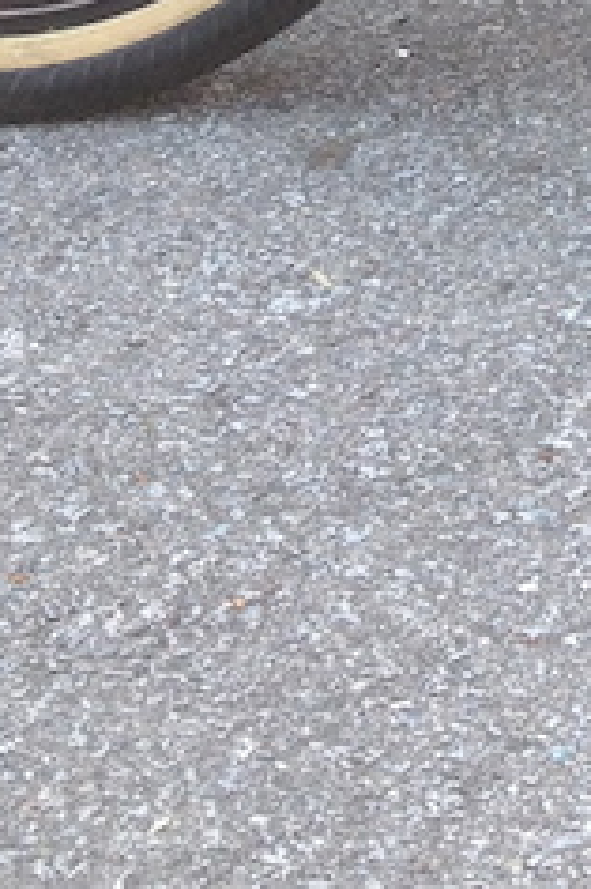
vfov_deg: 12.1
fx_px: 3896
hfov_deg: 8.4
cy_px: -614
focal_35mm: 158
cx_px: 1020
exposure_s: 1/218
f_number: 2.4
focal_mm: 4.28
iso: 64
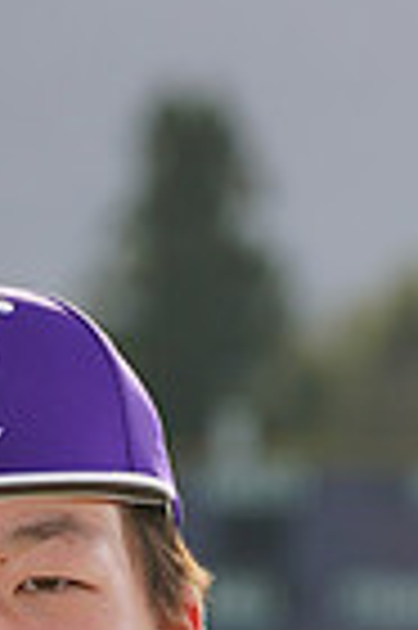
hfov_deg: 1.6
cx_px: -65
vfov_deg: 2.4
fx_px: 14718
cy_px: 1242
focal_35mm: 843
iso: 100
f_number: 9
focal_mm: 203
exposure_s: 1/250
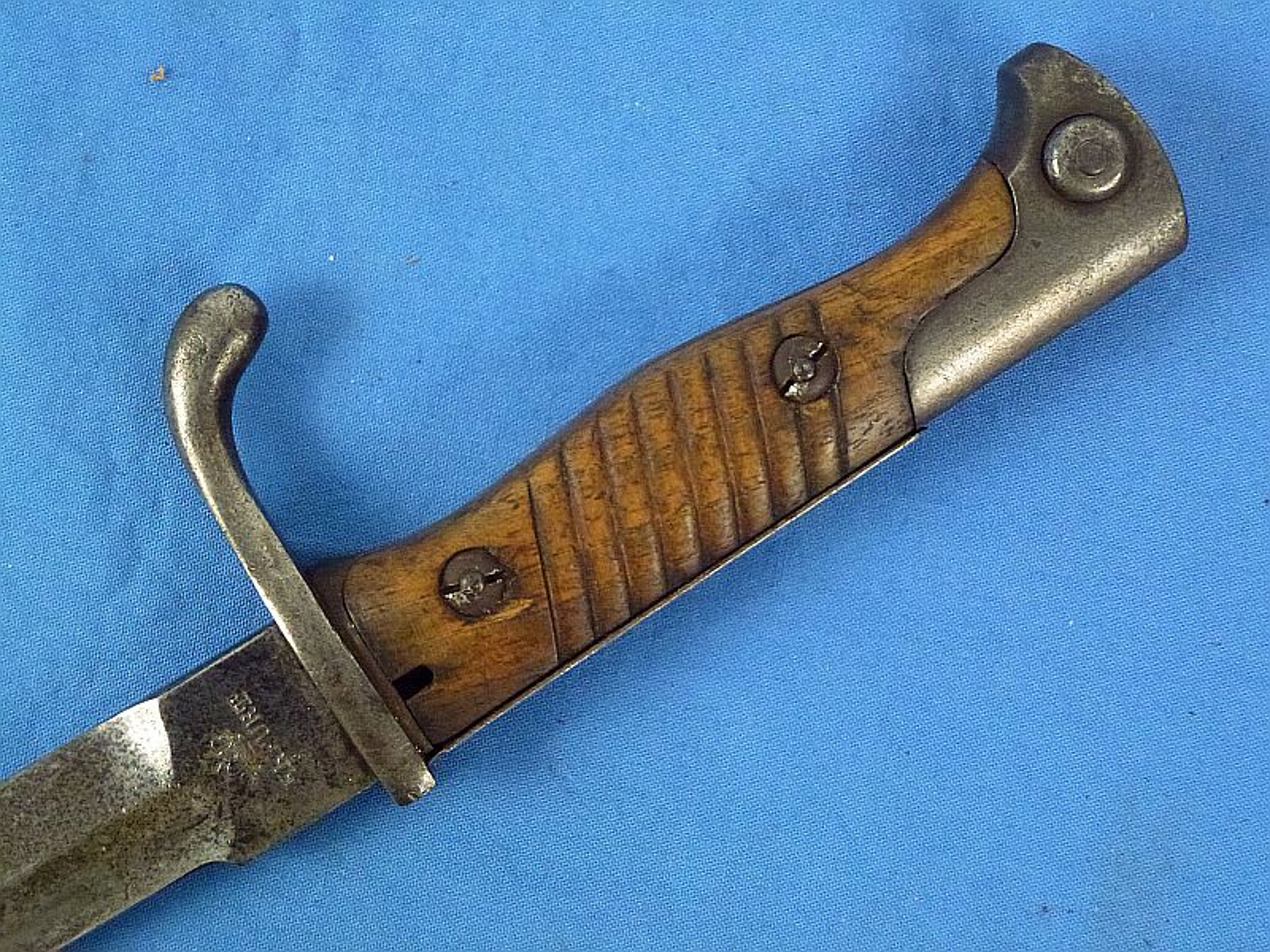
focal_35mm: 71
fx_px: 2605
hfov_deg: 27.4
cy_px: 476
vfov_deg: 20.7
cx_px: 635
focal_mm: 12.7
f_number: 4.7
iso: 800
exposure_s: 1/125
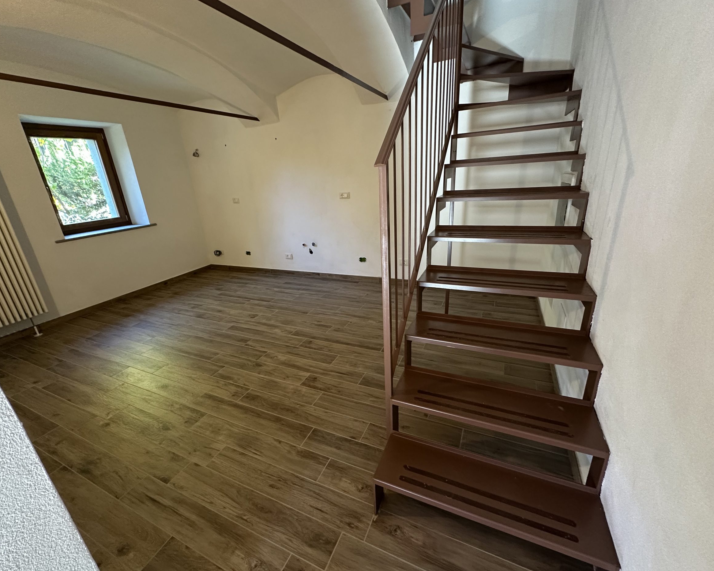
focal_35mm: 15
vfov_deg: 84.0
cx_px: 349
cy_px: 286
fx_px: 317
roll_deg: +4.6
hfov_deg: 96.8
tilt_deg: -19.4
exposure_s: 1/50
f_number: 2.2
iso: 400
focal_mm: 2.22
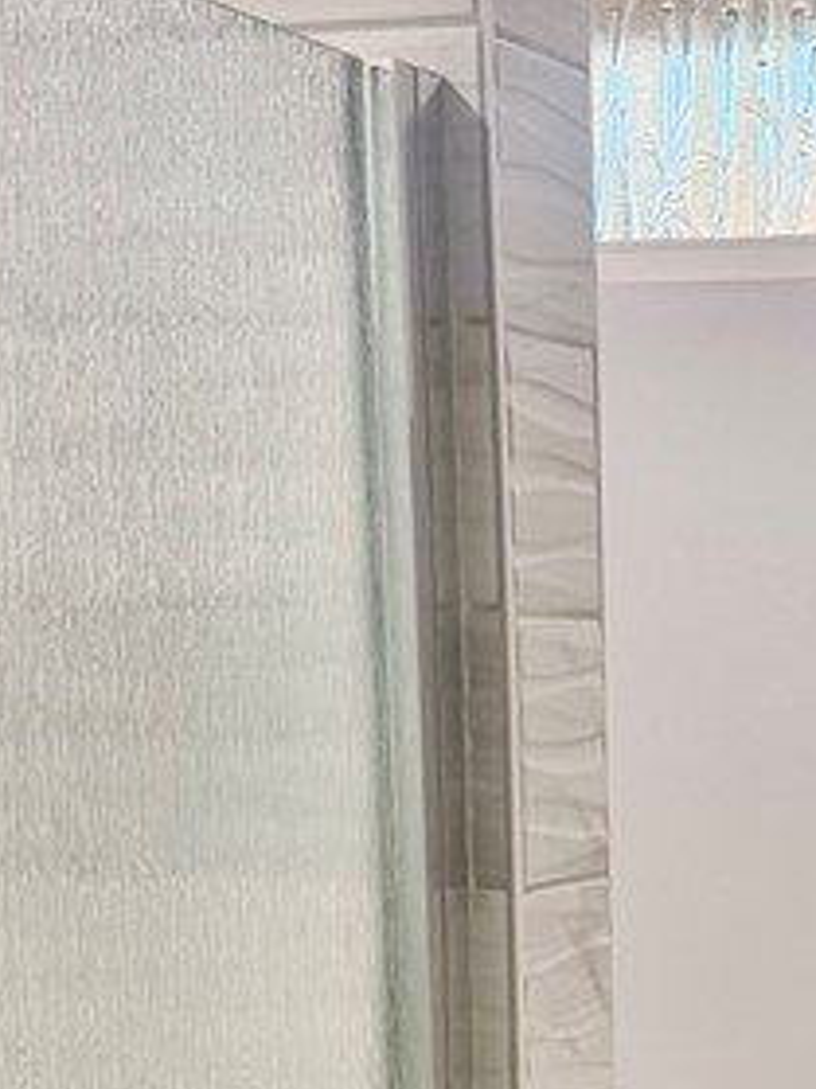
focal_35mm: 88
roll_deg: -0.3
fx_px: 2768
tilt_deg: -9.1
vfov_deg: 21.6
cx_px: 949
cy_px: 1058
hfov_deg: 16.2
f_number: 1.78
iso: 160
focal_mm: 6.76
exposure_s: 1/211
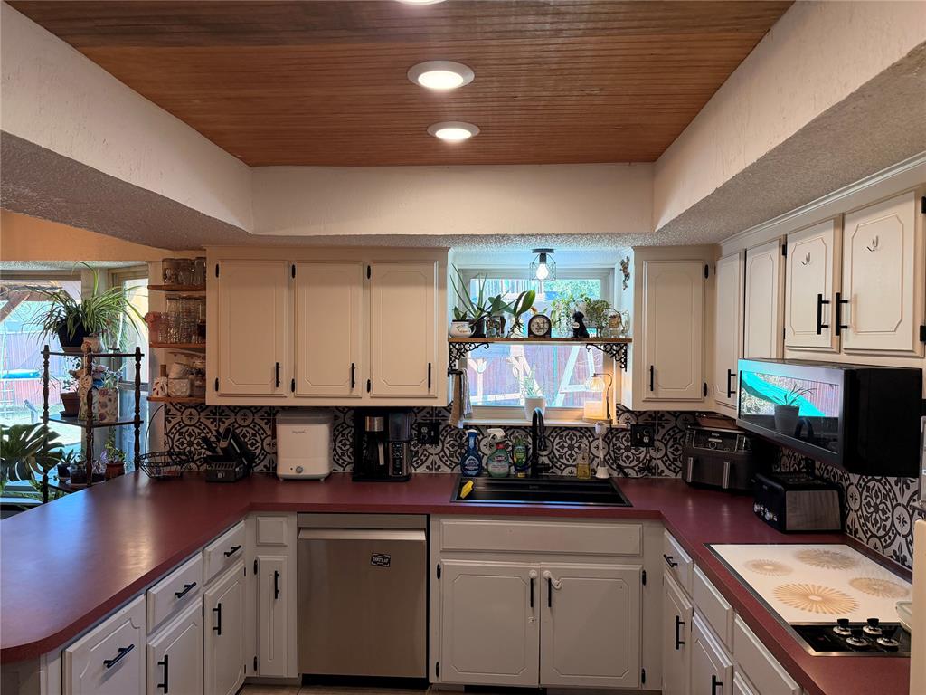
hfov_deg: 71.6
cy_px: 348
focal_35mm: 24
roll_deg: -0.2
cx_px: 463
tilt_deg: -0.3
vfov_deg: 56.8
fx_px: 642
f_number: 1.78
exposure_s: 1/193
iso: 200
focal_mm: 6.76
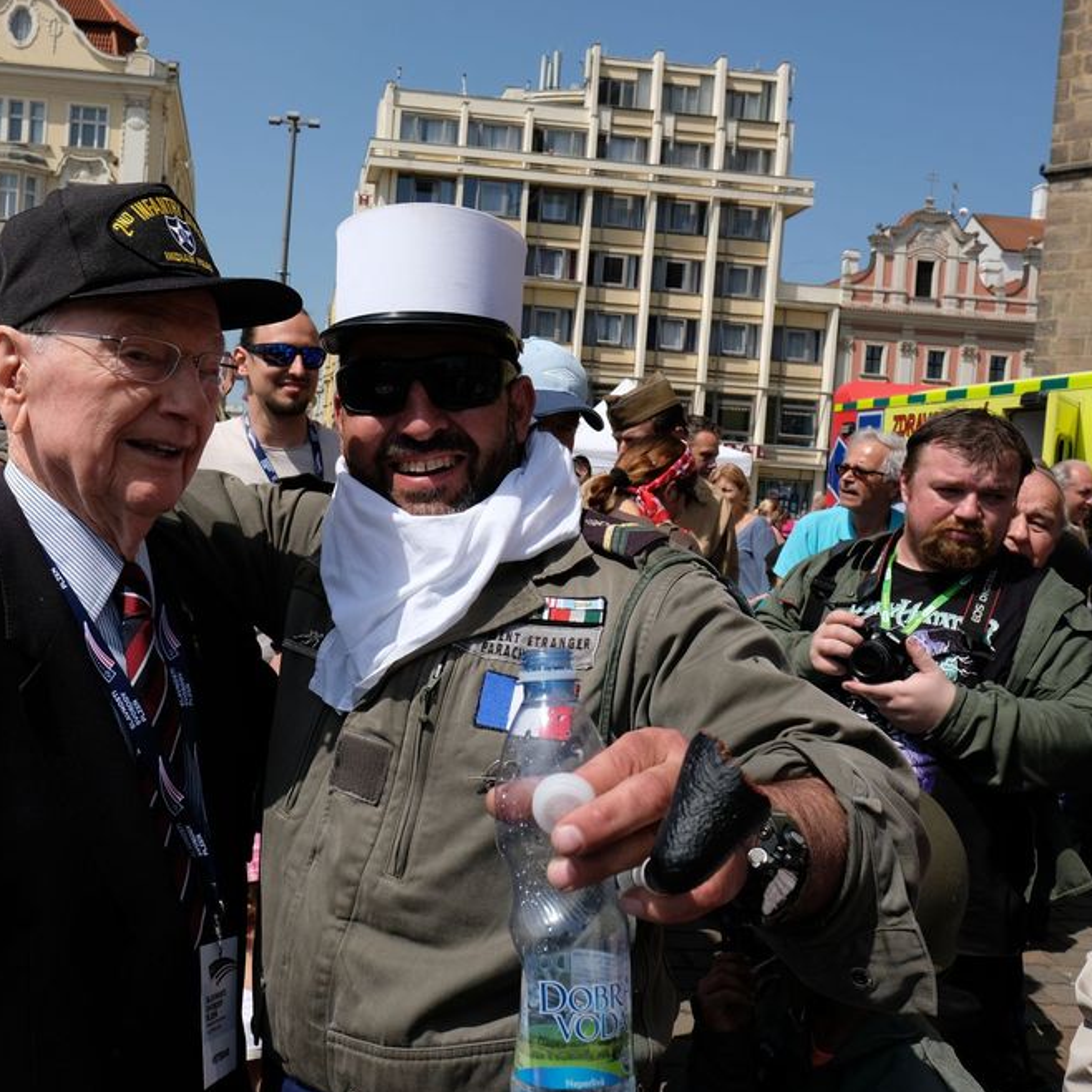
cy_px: 550
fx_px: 1106
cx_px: 368
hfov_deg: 51.6
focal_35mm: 31
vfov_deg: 52.5
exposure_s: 1/400
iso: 200
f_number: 9
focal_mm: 16
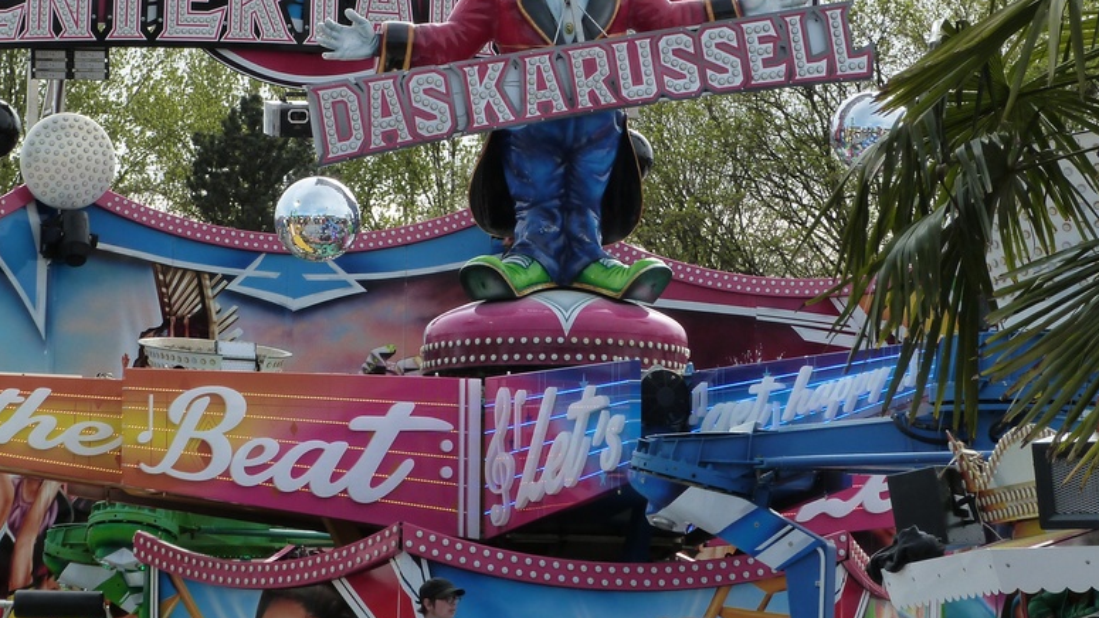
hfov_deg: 13.2
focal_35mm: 163
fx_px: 4750
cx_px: 511
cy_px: 147
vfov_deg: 7.4
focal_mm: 20.8
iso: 160
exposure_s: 1/250
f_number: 5.6
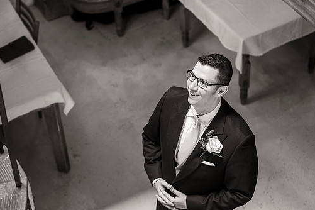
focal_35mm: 81
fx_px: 709
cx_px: 174
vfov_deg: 16.9
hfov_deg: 25.0
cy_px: 108
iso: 1600
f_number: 2.8
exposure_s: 1/50
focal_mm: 70
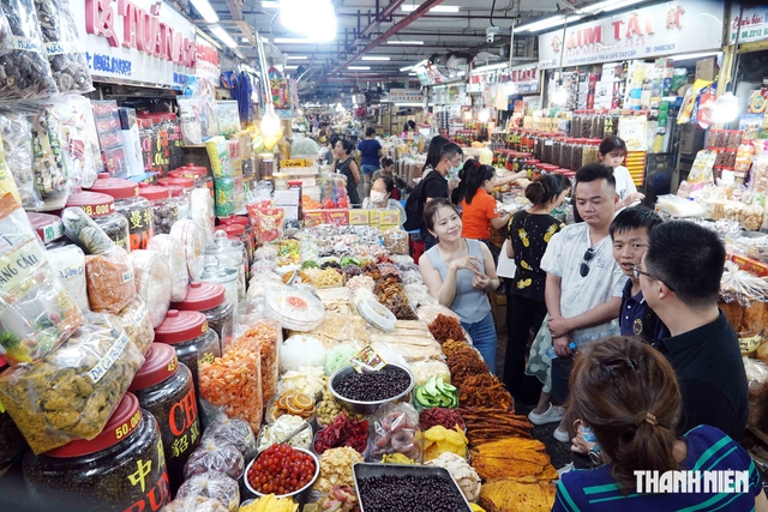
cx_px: 384
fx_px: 512
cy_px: 256
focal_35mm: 24
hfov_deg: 73.7
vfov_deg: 53.2
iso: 800
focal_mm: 8.8
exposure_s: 1/250
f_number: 2.8
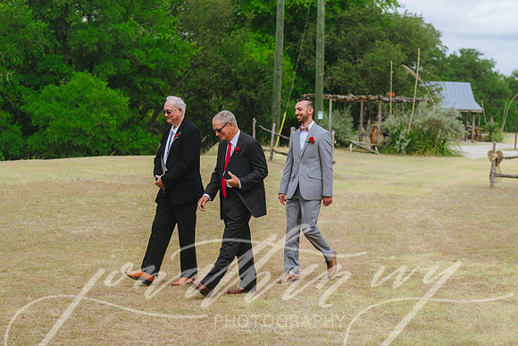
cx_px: 258
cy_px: 152
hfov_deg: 22.4
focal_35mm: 91
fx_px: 1308
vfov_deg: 15.1
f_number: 2.8
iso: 31
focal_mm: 70
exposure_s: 1/500
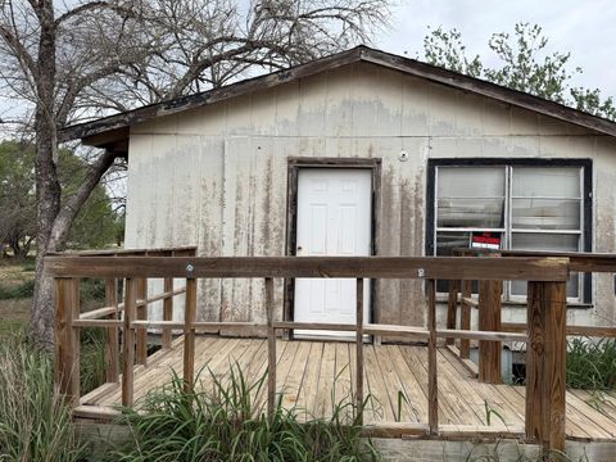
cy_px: 233
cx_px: 312
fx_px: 445
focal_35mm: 25
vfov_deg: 54.9
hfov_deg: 69.4
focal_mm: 6.76
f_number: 1.78
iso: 80
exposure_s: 1/3584
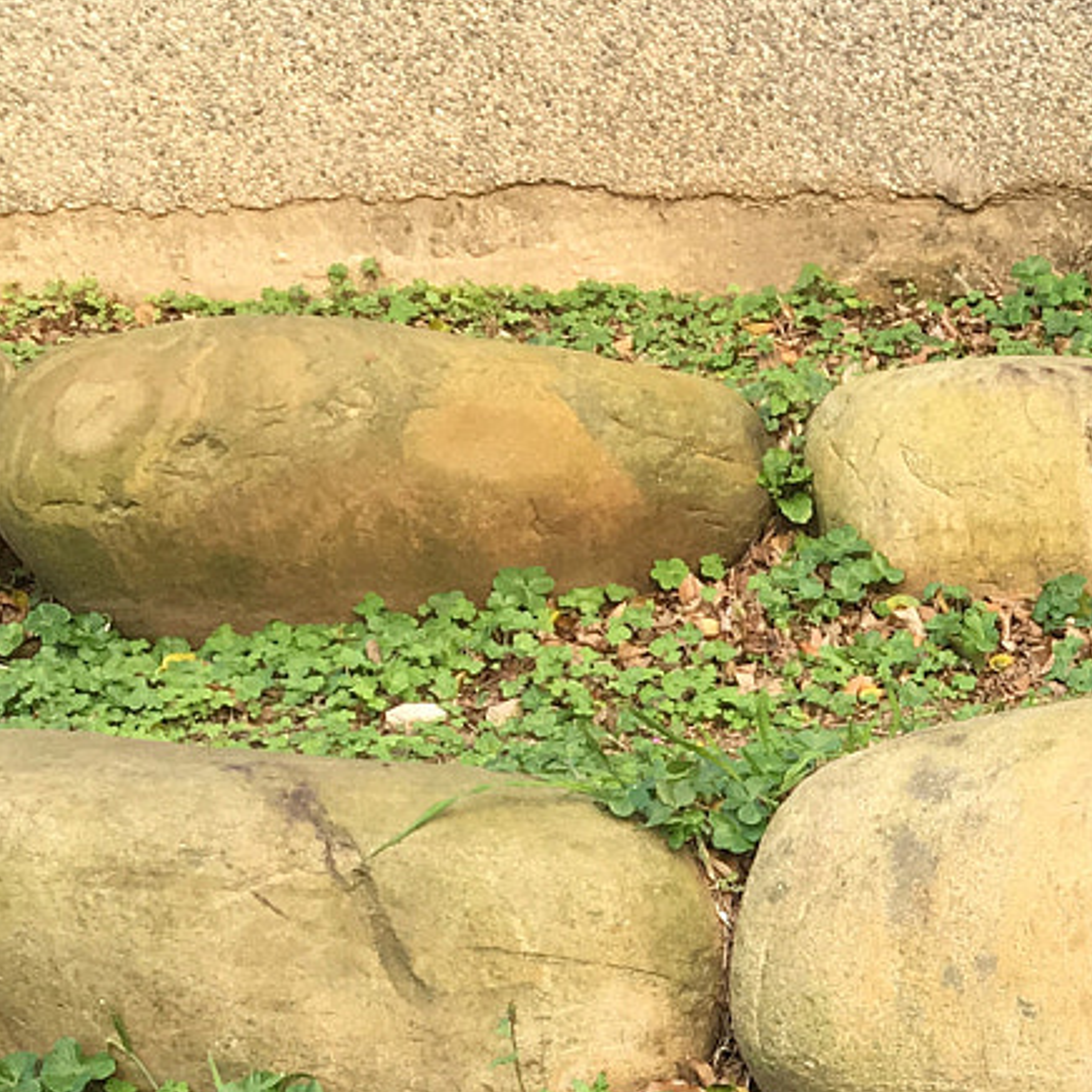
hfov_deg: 15.7
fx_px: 3355
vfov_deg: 17.3
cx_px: 1979
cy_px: 1440
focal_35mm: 94
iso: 25
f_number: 2.2
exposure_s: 1/120
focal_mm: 4.15
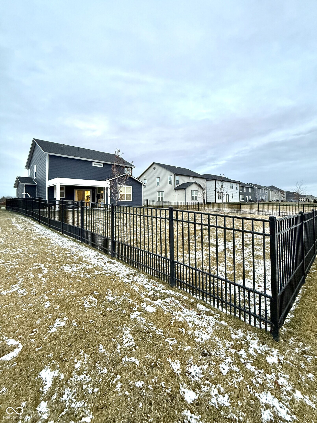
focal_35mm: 15
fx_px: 183
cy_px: 198
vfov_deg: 98.0
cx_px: 167
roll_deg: -1.0
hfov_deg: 81.7
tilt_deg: +2.7
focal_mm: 2.22
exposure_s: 1/99
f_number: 2.2
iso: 250
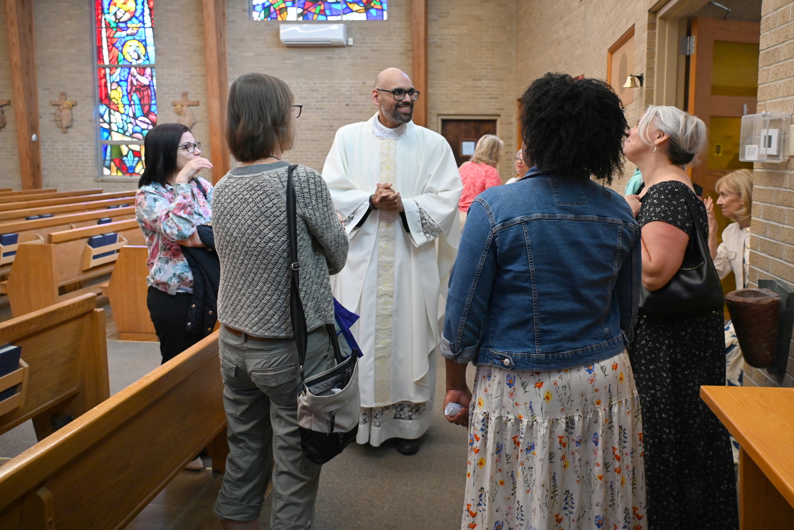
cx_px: 397
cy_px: 265
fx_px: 529
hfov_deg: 73.7
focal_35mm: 24
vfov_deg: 53.2
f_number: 4
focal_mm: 24
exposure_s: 1/200
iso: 2500
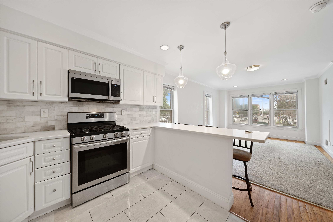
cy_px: 111
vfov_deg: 90.0
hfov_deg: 112.6
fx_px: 111
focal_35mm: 12
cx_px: 166
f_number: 8
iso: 640
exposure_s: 1/4
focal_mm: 12
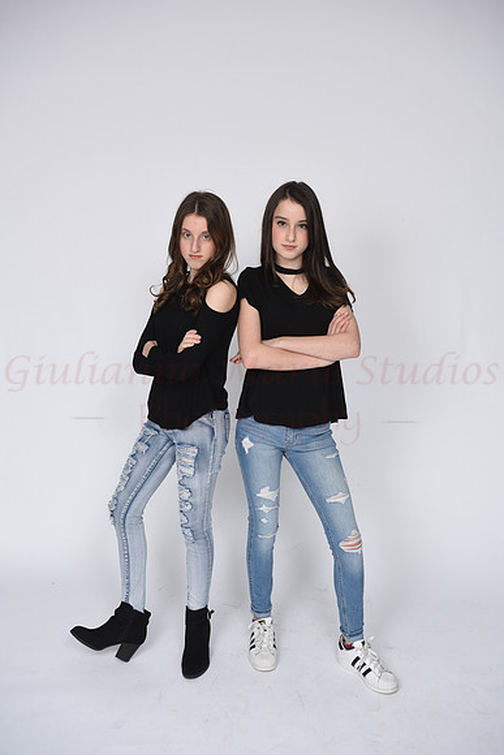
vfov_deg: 44.5
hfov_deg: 30.5
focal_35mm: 44
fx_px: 923
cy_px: 378
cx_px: 252
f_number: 7.1
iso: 100
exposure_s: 1/160
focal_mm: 44
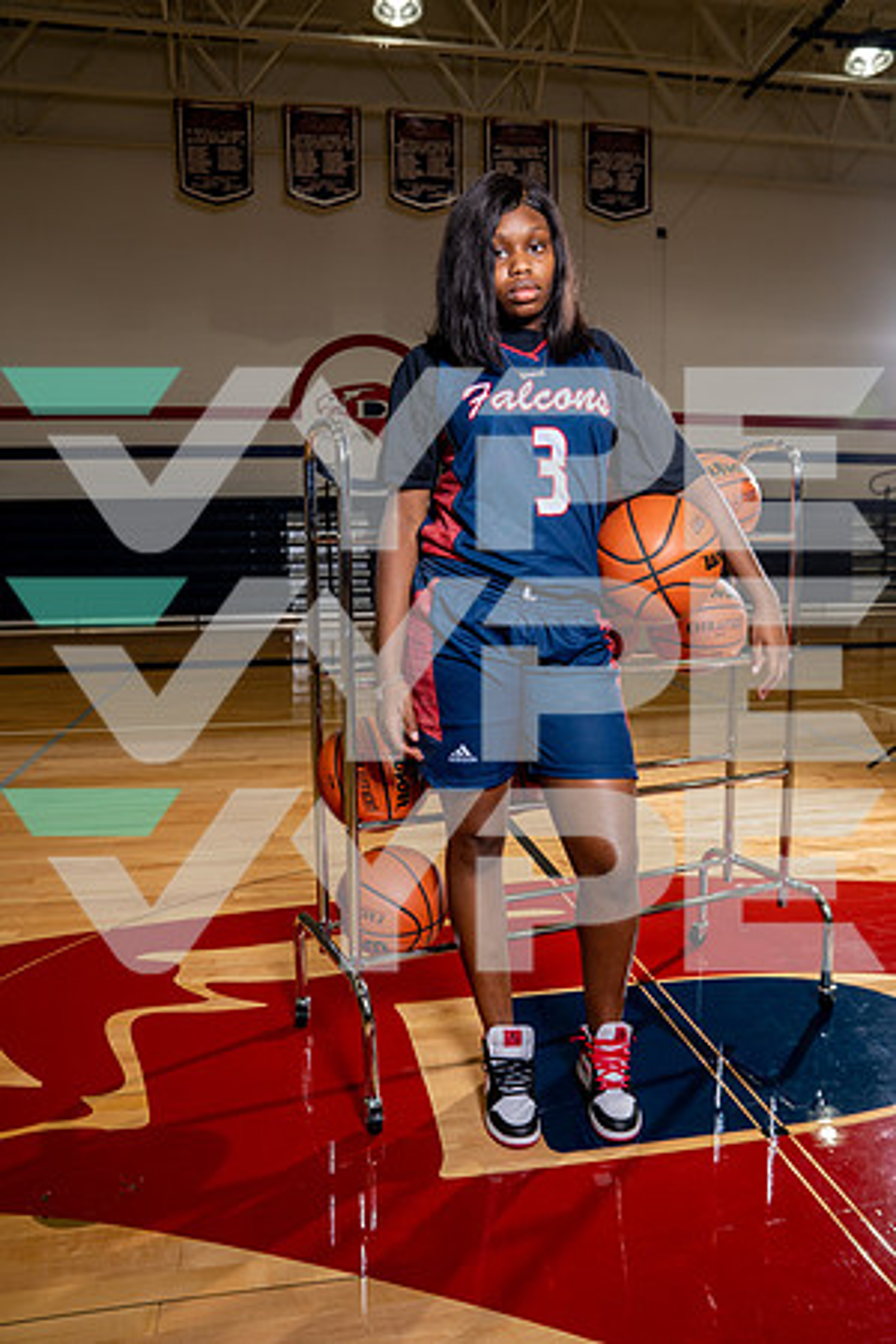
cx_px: 448
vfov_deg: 69.4
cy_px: 672
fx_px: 971
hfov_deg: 49.6
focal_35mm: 26
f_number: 5.6
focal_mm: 26
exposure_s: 1/200
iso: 500
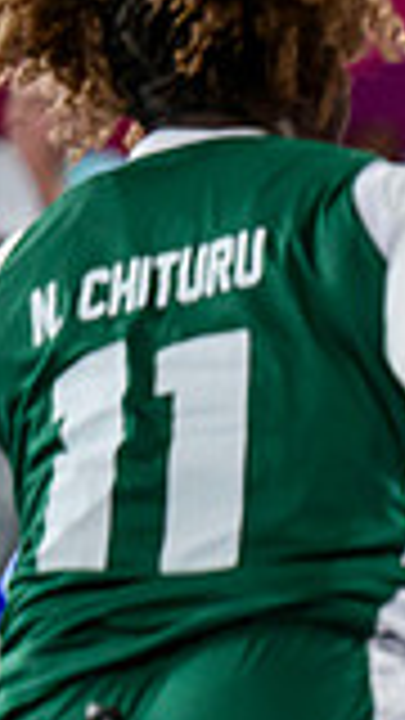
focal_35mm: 706
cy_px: 644
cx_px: 1368
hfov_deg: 1.7
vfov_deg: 3.1
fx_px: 13479
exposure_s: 1/1600
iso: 2500
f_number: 3.2
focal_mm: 160
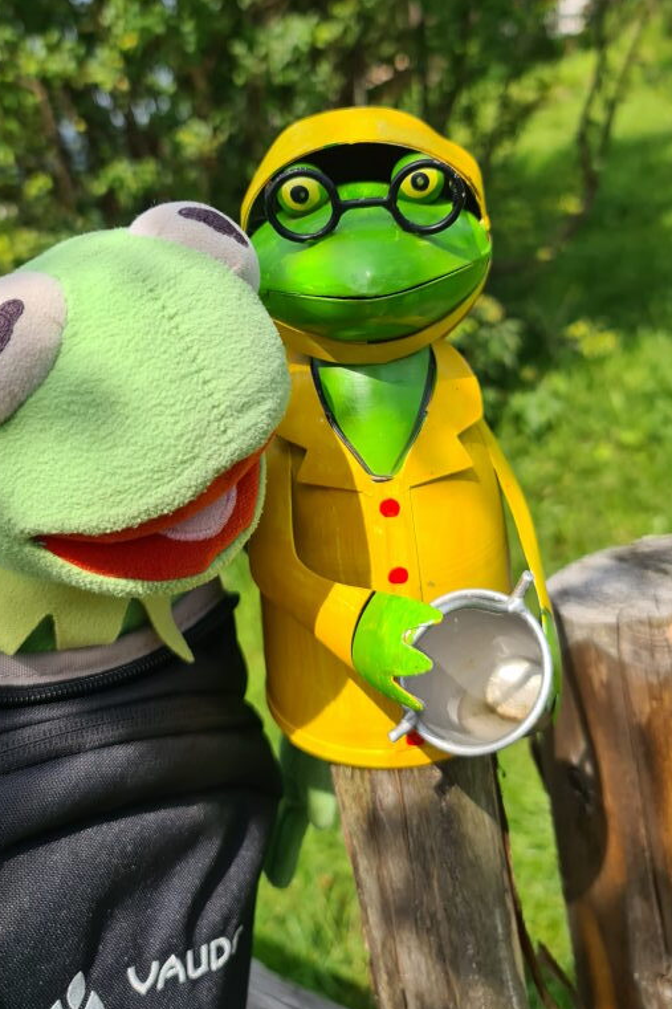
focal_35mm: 35
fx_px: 980
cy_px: 379
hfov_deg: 37.7
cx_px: 281
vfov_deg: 53.8
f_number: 1.8
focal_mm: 7
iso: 50
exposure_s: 1/624
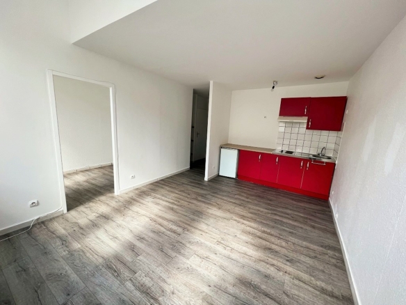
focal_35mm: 13
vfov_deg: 89.9
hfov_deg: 106.2
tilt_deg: -9.0
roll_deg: -2.9
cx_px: 203
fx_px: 152
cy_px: 152
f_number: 1.8
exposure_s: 1/99
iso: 50
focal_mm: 1.57
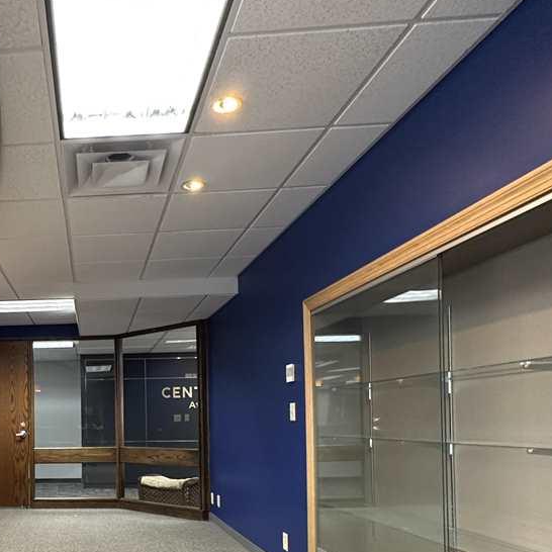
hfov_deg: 49.2
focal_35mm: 29
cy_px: 413
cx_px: 49
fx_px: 523
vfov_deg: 53.1
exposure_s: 1/60
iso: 400
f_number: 2.2
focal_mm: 2.22
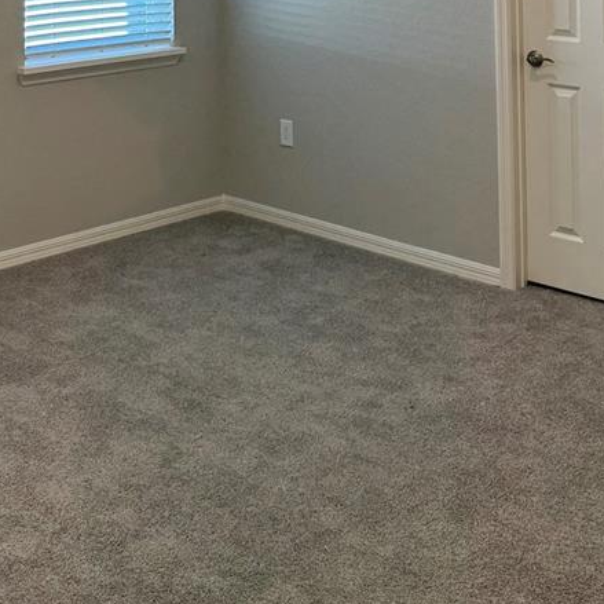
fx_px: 1145
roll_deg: +0.4
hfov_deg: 29.3
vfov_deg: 26.3
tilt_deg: +0.9
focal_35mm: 58
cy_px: -118
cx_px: 194
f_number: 1.78
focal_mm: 6.76
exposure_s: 1/120
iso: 125
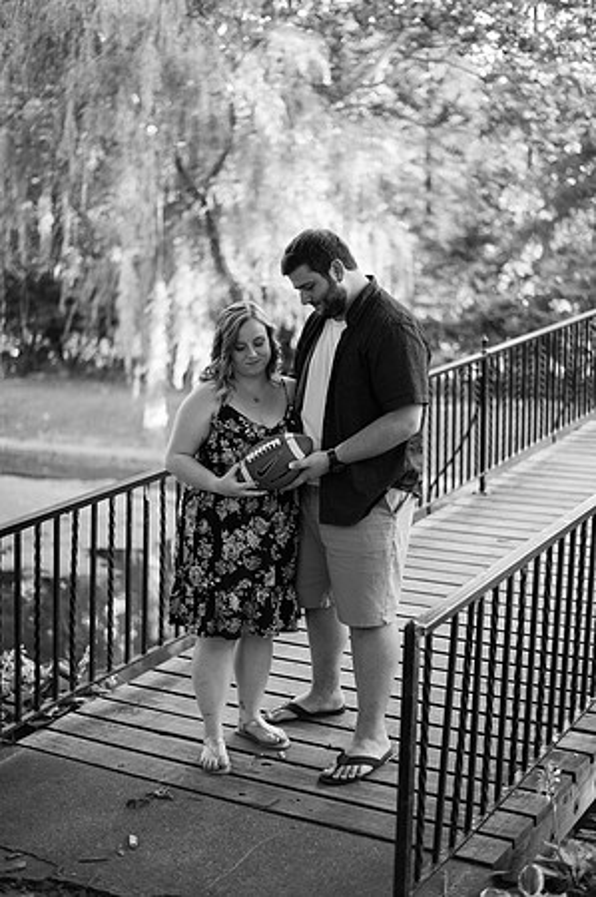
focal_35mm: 50
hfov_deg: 26.9
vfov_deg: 39.6
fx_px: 1244
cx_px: 298
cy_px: 448
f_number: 1.8
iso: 640
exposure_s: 1/500
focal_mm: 50
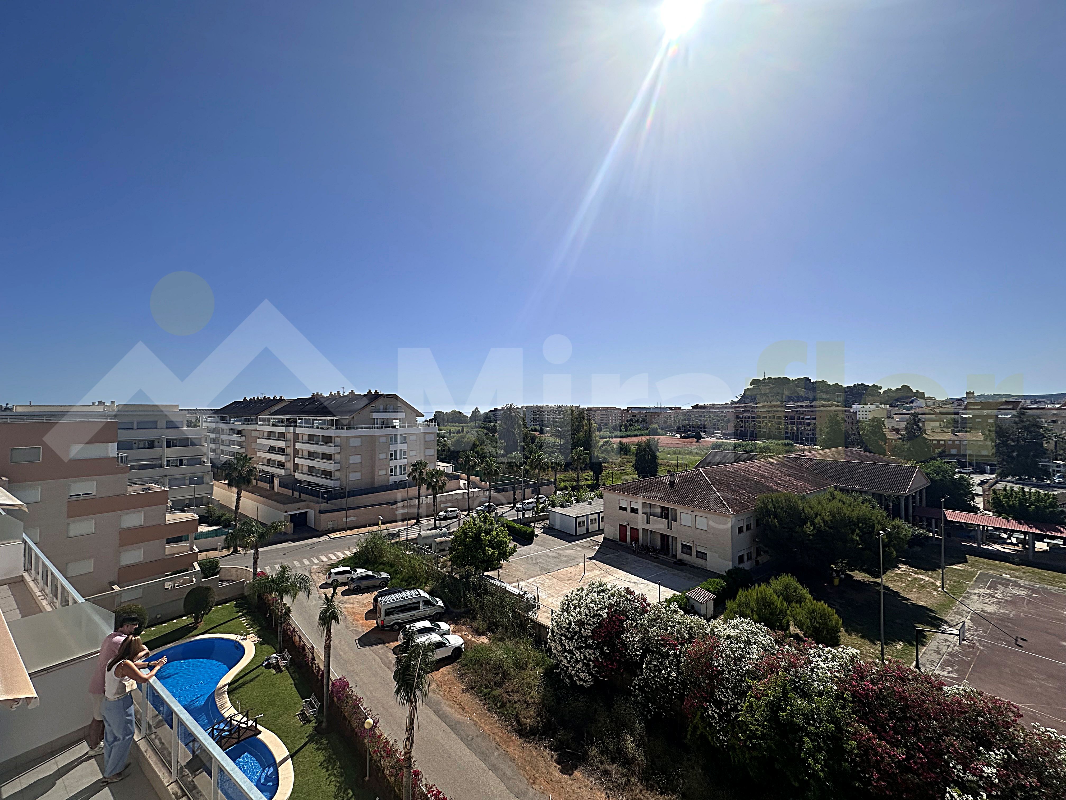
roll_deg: +0.1
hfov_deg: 102.1
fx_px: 431
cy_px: 400
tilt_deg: +0.9
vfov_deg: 85.7
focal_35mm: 14
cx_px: 533
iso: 50
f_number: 2.2
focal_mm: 2.22
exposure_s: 1/4831
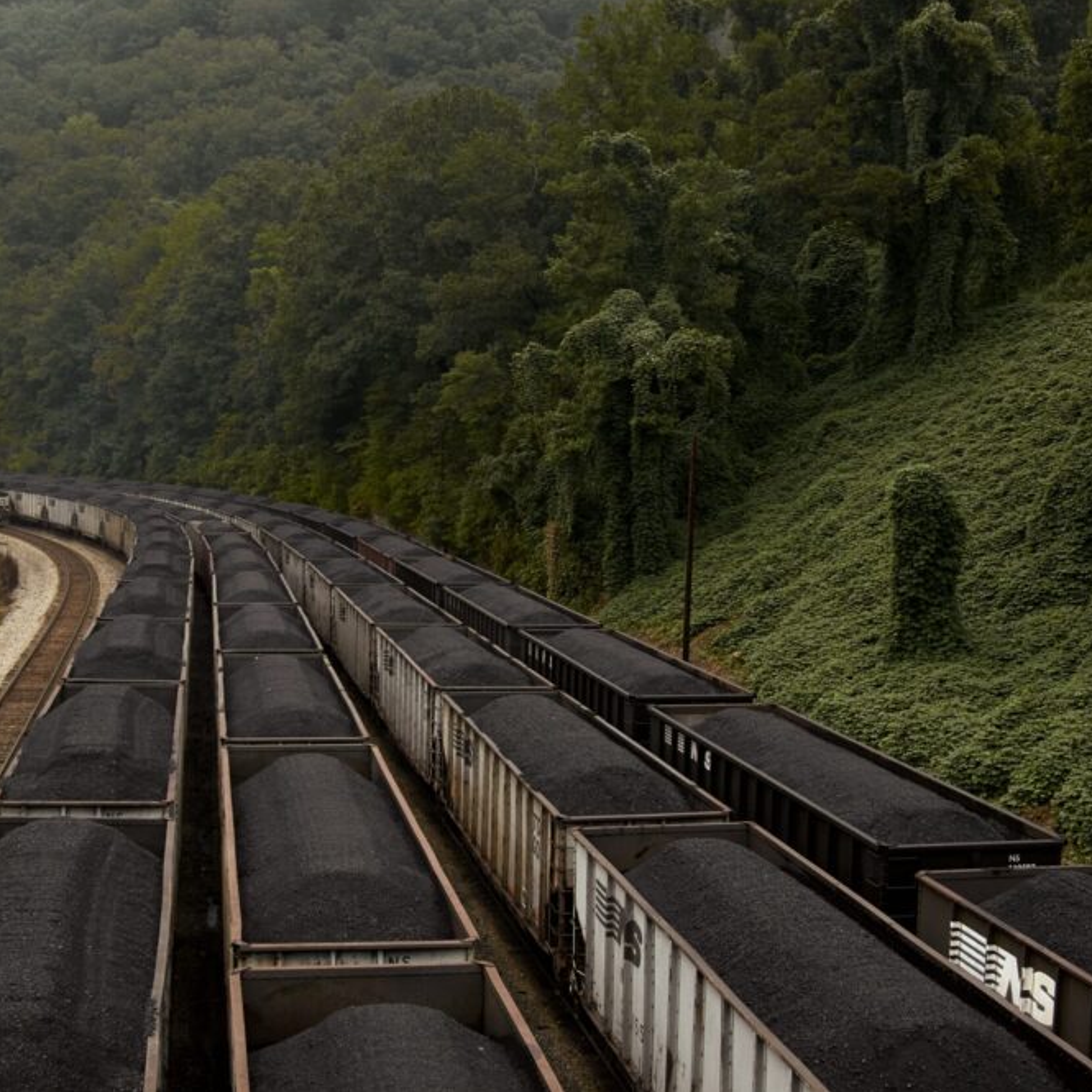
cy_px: 540
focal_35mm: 47
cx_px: 389
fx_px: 1677
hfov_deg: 35.8
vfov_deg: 36.1
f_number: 7.1
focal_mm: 24
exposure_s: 1/100
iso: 320
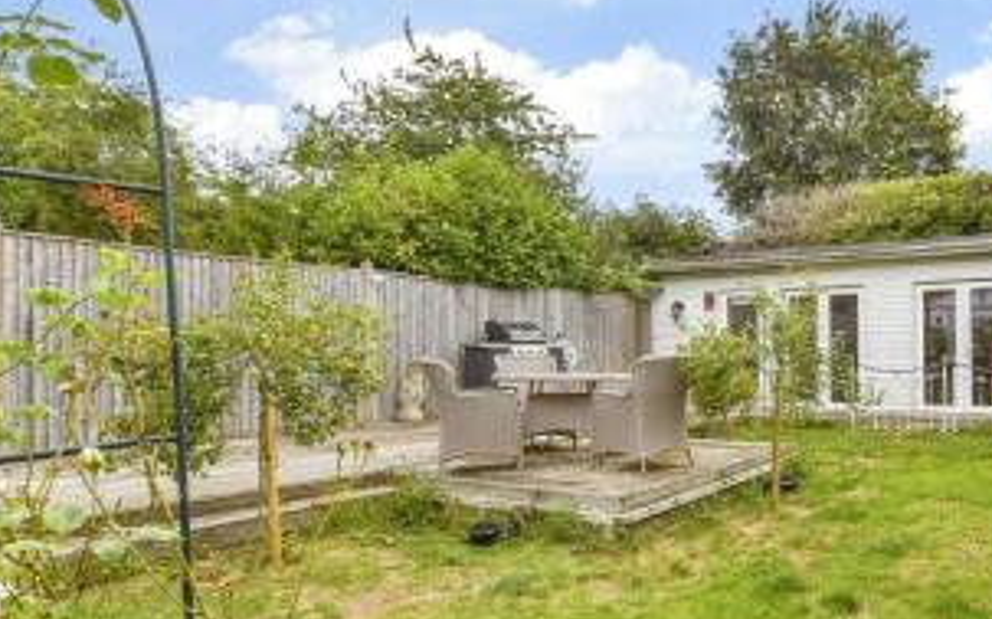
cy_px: 336
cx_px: 773
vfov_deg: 51.0
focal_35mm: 24
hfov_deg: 68.7
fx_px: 648
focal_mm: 10
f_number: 8
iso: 250
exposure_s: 1/200
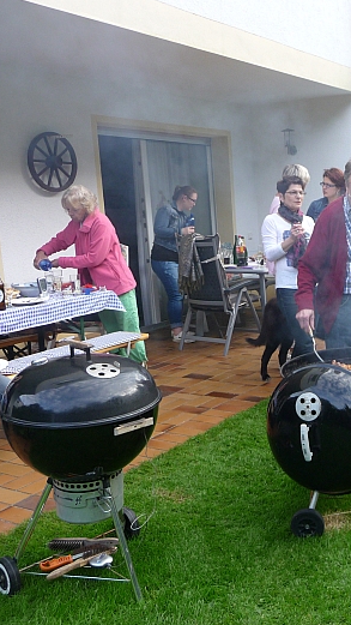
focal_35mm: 41
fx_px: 678
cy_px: 312
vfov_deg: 49.4
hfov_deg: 27.8
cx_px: 325
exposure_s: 1/60
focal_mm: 4.7
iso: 100
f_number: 3.3
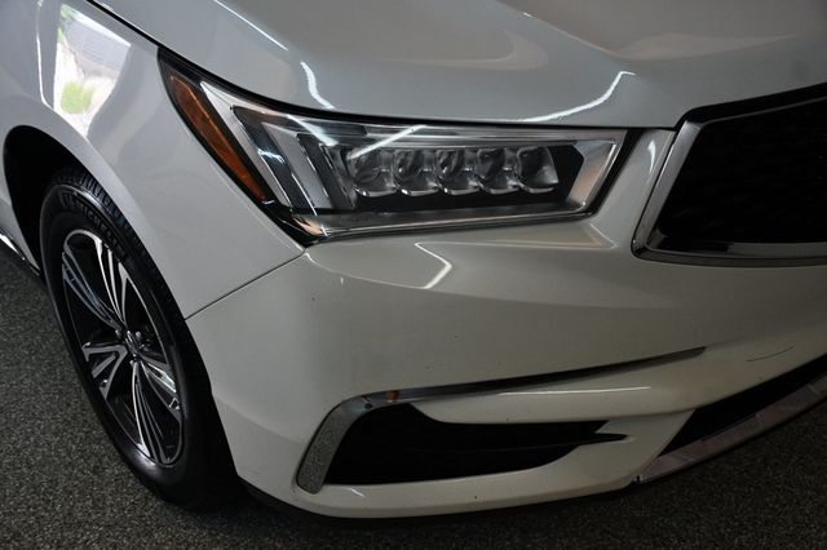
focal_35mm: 39
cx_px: 414
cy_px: 275
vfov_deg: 34.2
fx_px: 895
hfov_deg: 49.6
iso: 800
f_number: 3.8
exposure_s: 1/250
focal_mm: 26
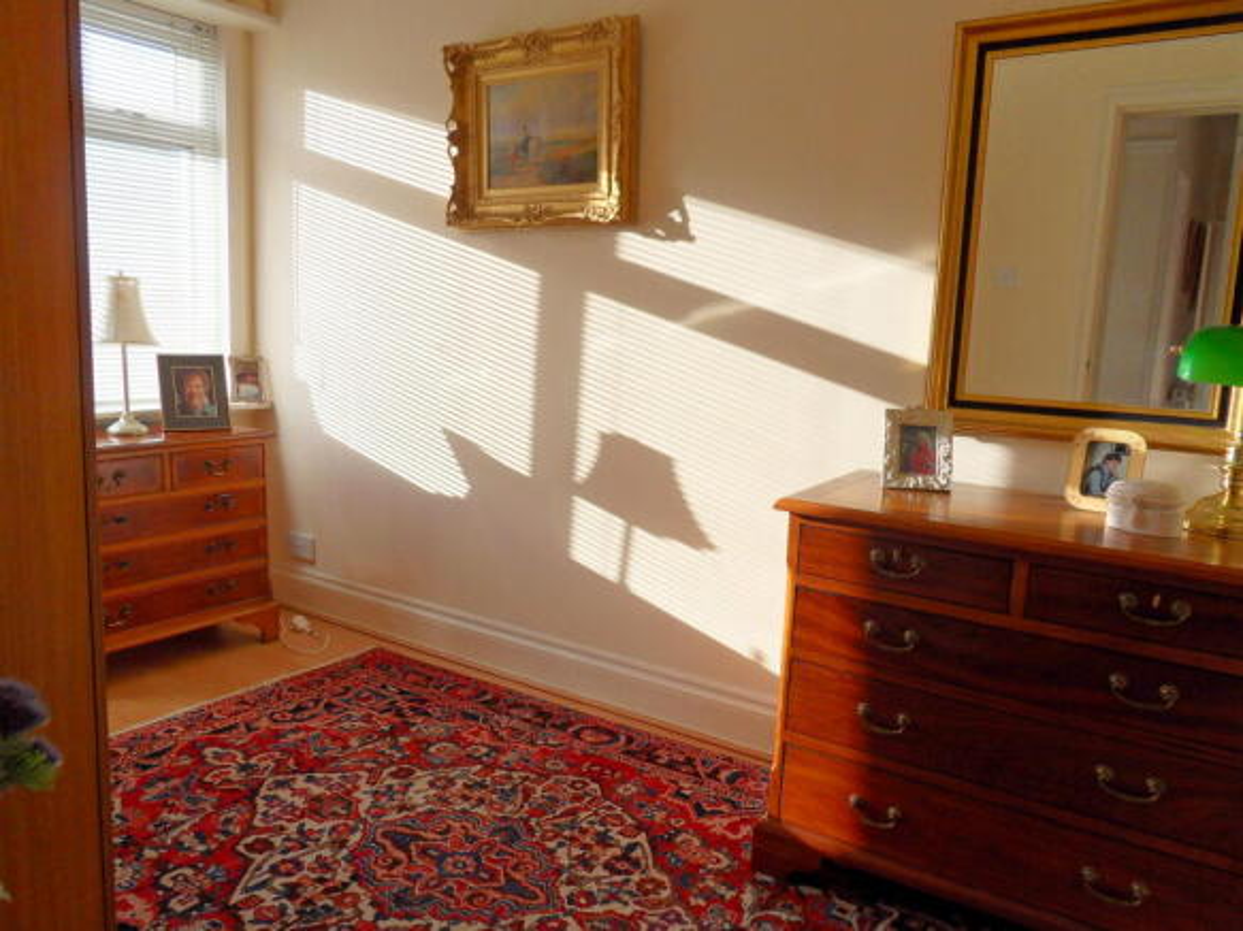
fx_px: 862
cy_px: 466
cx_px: 622
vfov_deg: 56.8
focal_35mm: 24
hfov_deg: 71.6
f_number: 3.3
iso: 80
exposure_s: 1/180
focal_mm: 4.2
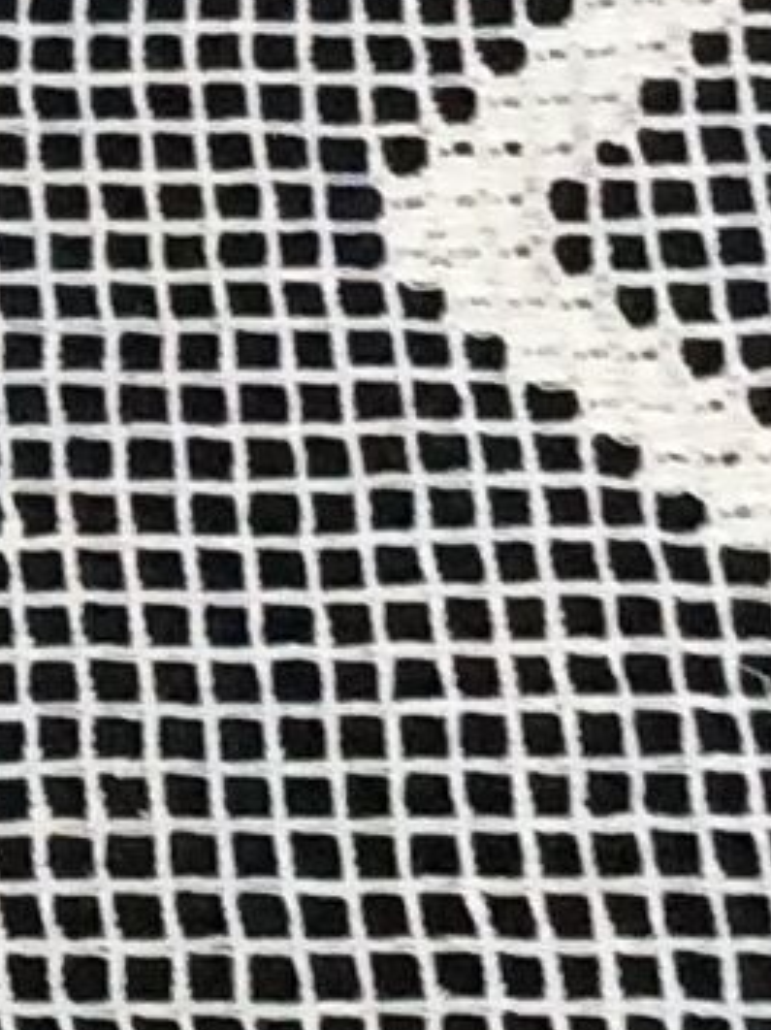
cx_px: -1367
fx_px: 6958
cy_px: -137
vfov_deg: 8.4
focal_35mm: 234
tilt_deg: -50.0
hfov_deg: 6.0
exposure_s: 1/25
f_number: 2.4
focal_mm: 3.3
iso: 100
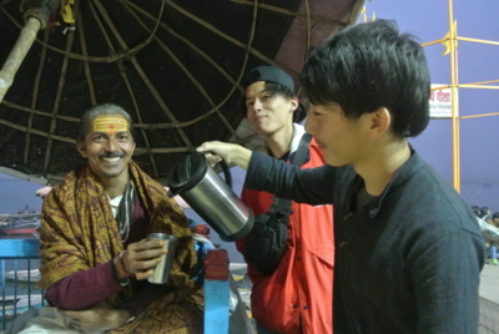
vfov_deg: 43.7
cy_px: 167
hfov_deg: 61.9
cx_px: 250
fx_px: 416
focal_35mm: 30
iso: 3200
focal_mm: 11.4
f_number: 3.5
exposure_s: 1/10
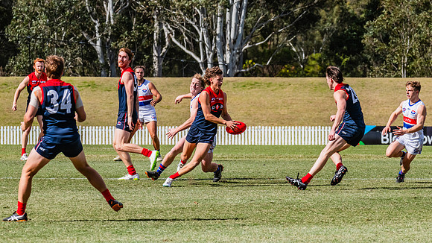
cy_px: 125
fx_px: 3511
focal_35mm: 307
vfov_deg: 4.0
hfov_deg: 7.0
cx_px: 257
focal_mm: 240
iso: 800
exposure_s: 1/2000
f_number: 10
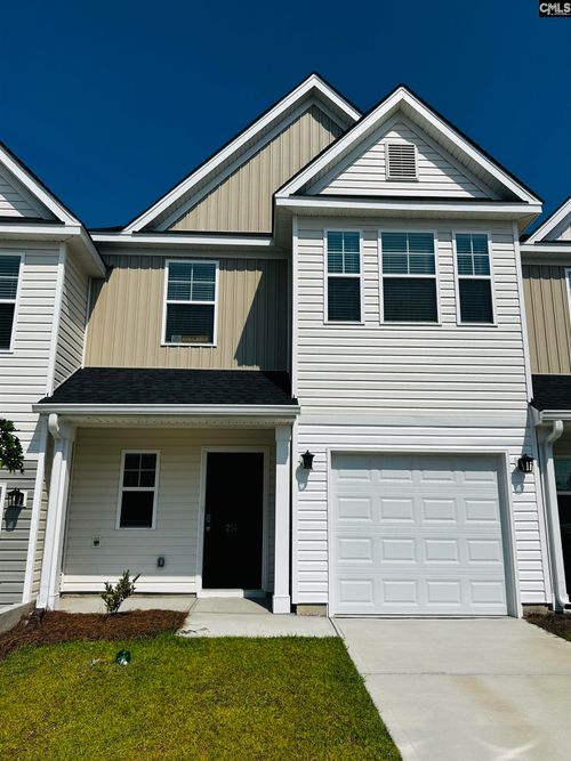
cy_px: 380
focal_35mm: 26
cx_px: 286
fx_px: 572
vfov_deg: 67.3
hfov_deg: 53.0
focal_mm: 5.7
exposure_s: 1/12658
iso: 50
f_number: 1.5
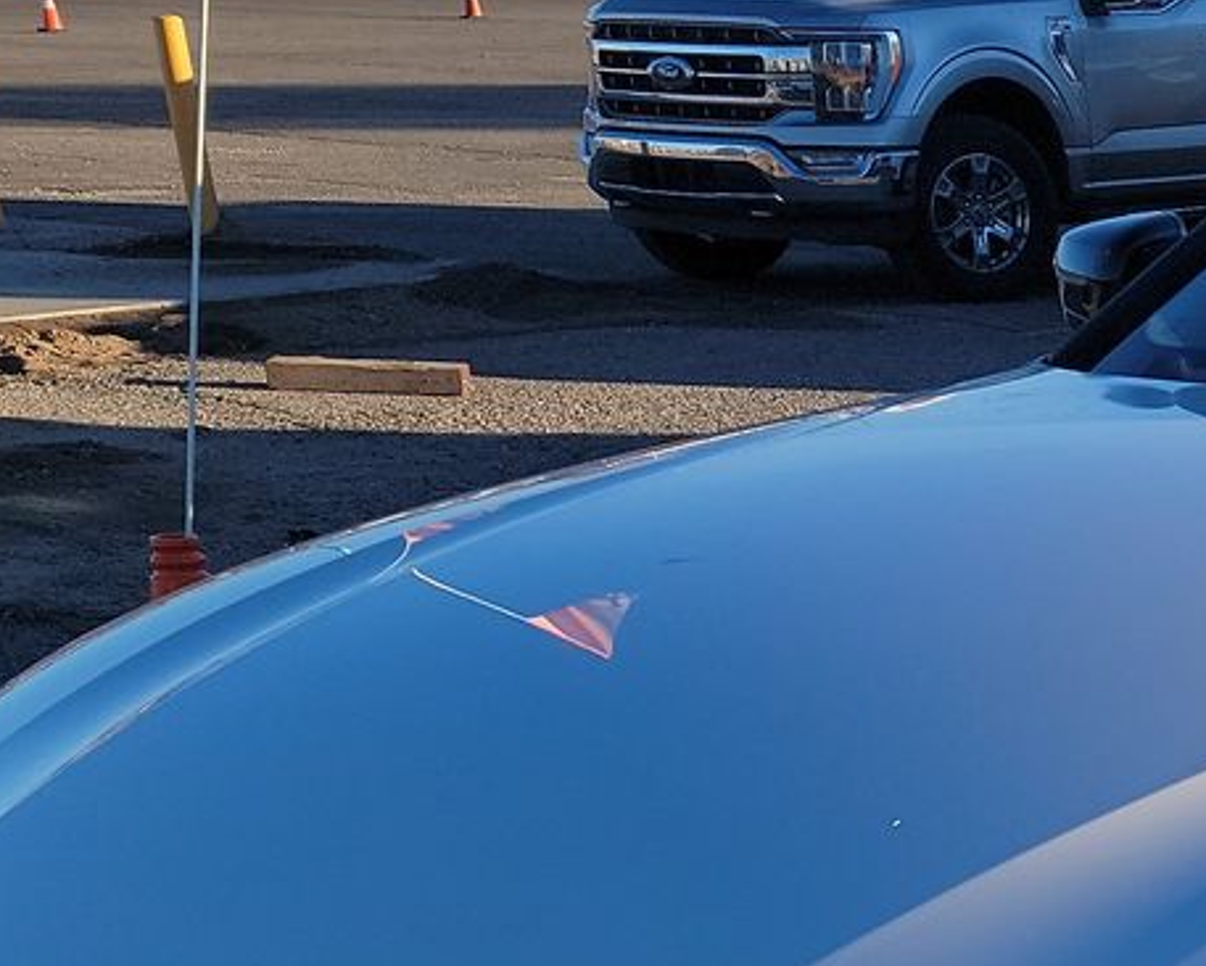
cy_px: 1219
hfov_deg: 21.3
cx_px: 1533
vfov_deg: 17.7
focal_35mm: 82
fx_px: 2928
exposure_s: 1/648
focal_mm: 6.7
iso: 50
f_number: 1.8
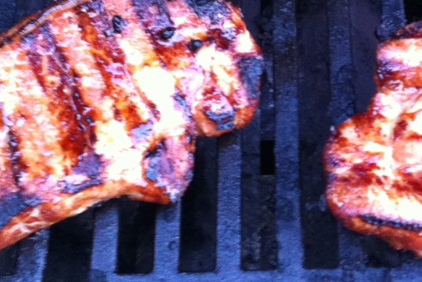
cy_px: 71
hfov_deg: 21.6
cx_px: 293
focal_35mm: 94
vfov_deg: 14.5
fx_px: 1102
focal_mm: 3.85
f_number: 2.8
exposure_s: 1/15
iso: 250
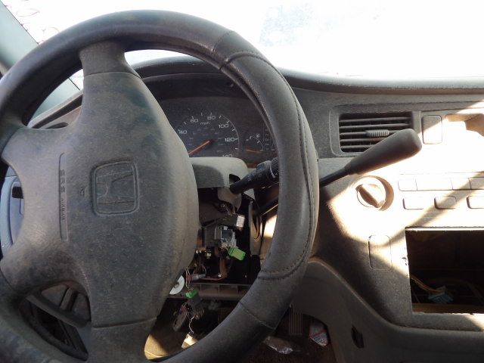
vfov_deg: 56.8
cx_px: 242
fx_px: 336
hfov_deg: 71.6
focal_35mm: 24
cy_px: 182
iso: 100
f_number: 3.2
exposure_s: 1/72
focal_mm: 4.3
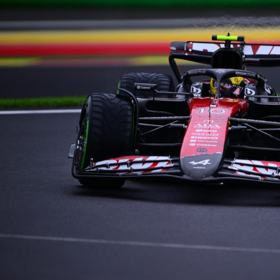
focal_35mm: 590
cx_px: 228
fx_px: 5399
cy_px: 158
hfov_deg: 3.0
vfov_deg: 3.0
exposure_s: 1/1600
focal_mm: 400
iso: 250
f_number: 2.8
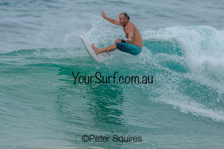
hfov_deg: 1.9
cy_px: 53
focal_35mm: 1101
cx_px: 124
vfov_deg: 1.2
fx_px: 6851
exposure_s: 1/3200
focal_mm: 800
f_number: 6.3
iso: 1100
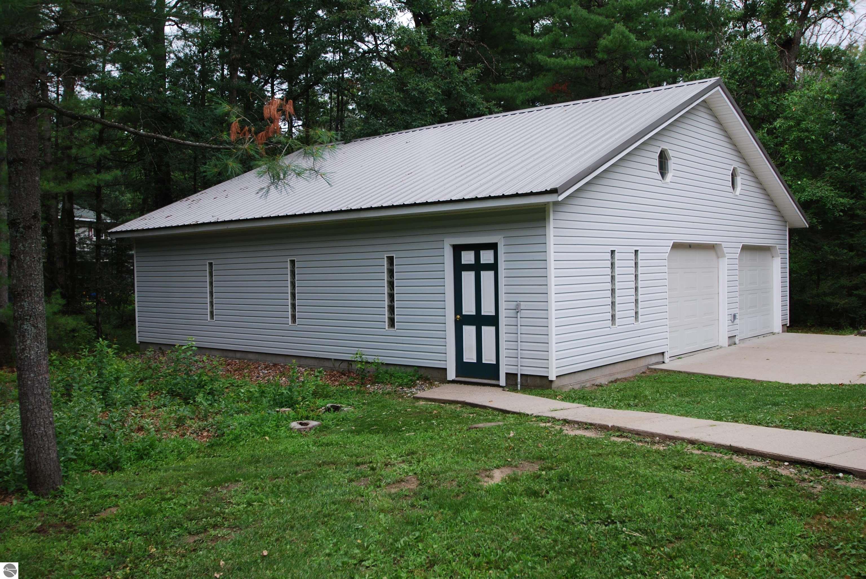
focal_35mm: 32
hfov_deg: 59.4
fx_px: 759
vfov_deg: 41.8
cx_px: 433
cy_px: 290
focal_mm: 21
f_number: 5.6
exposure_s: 1/125
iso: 110
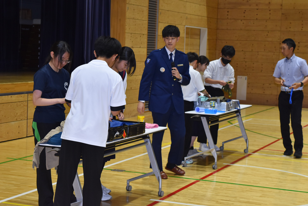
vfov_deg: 17.5
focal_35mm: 78
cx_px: 154
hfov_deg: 26.0
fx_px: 668
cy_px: 103
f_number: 5.6
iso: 1000
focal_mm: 52
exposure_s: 1/60
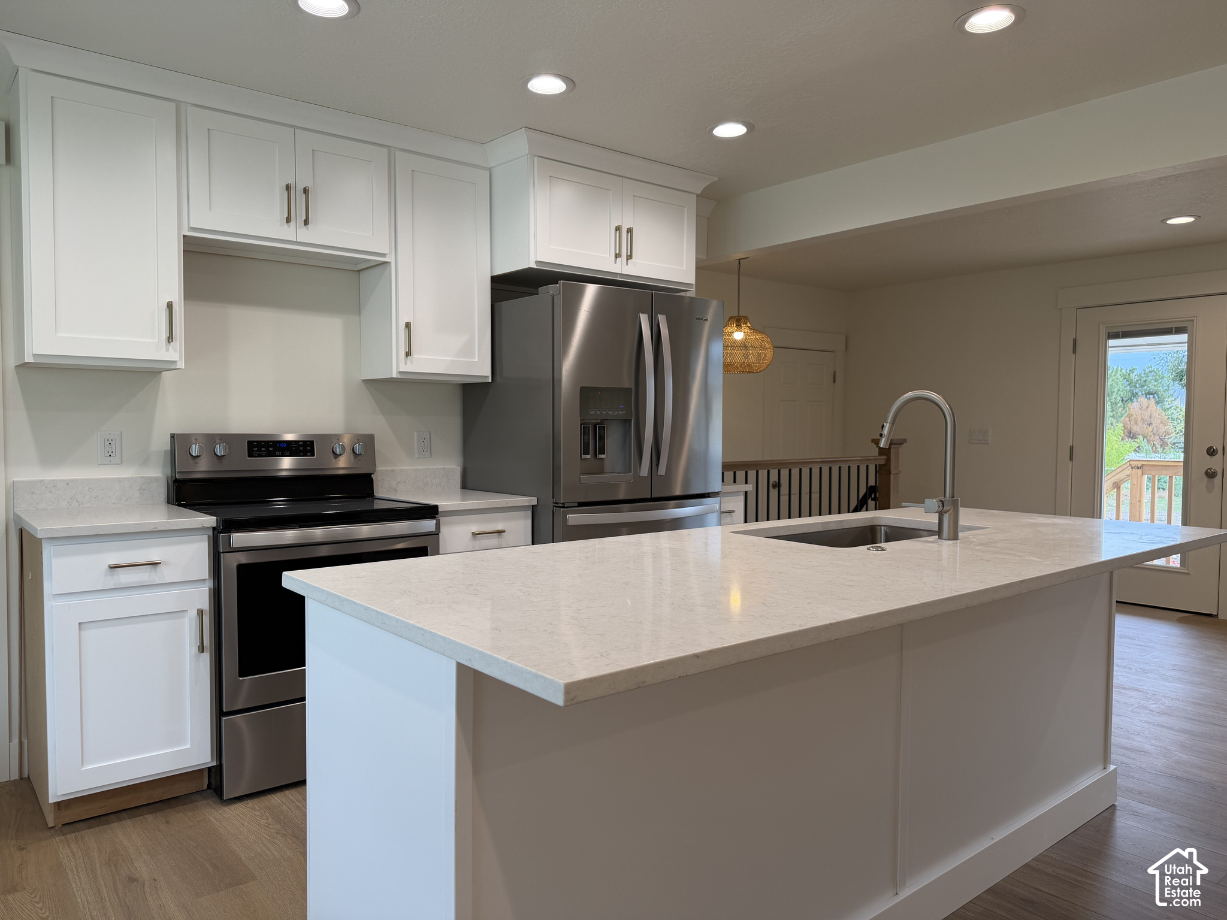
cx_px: 614
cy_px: 460
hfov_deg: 71.6
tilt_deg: -2.6
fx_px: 851
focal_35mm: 24
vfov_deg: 56.8
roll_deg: -0.1
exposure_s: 1/171
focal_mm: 6.76
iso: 64
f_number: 1.78
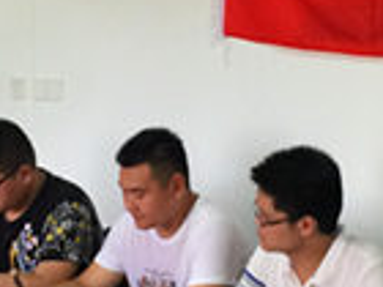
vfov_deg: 12.0
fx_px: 1372
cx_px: 134
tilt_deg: -5.6
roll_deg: -0.3
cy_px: 139
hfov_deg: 15.9
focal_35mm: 124
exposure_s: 1/33
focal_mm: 4.15
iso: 50
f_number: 2.2
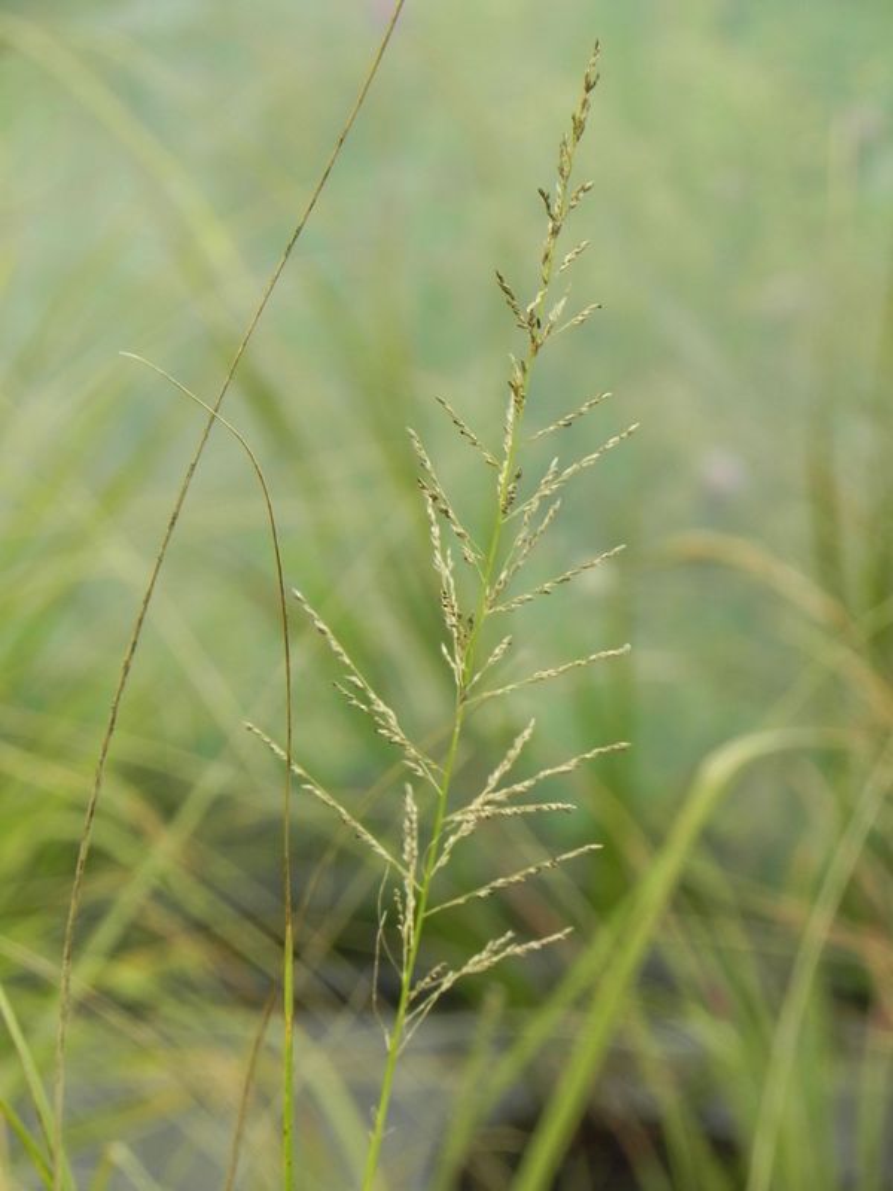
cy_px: 596
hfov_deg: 7.0
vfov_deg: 9.3
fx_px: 7292
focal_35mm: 212
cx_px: 446
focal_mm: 37.7
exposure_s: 1/30
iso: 160
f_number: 5
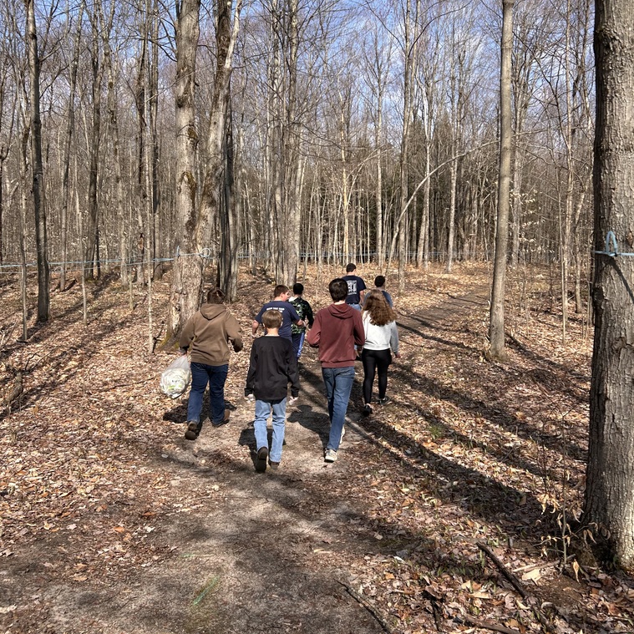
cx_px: 314
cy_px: 298
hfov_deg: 52.5
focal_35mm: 31
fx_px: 642
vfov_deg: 52.5
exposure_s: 1/2299
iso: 50
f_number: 1.5
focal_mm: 5.7
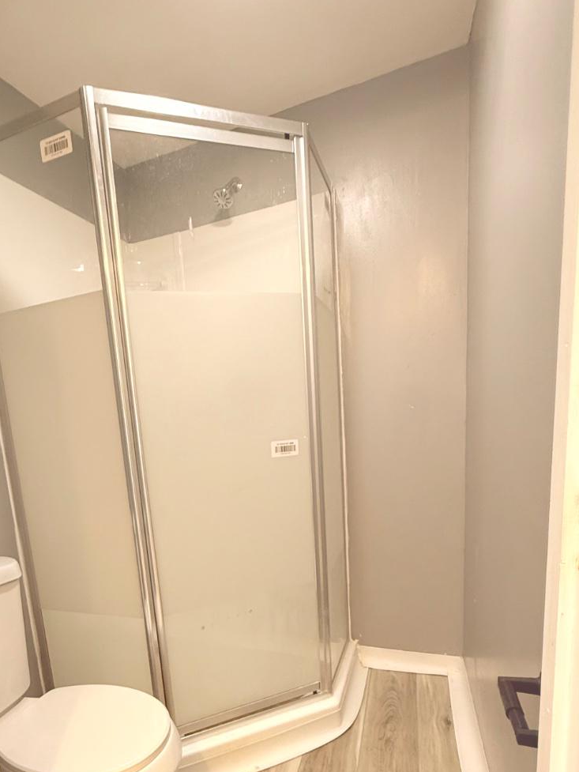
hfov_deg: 60.2
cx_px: 213
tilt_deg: -13.8
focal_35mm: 22
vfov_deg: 73.7
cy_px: 524
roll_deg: +3.2
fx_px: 491
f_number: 2.2
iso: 200
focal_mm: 2.22
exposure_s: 1/60
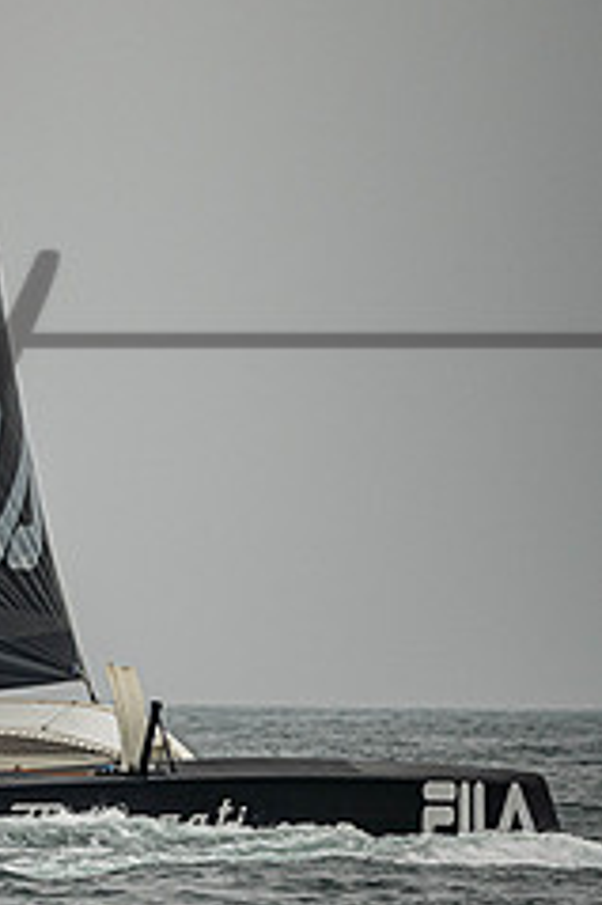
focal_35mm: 971
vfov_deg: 2.1
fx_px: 24389
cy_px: 559
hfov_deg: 1.4
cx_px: -678
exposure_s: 1/4000
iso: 500
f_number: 5.6
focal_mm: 340
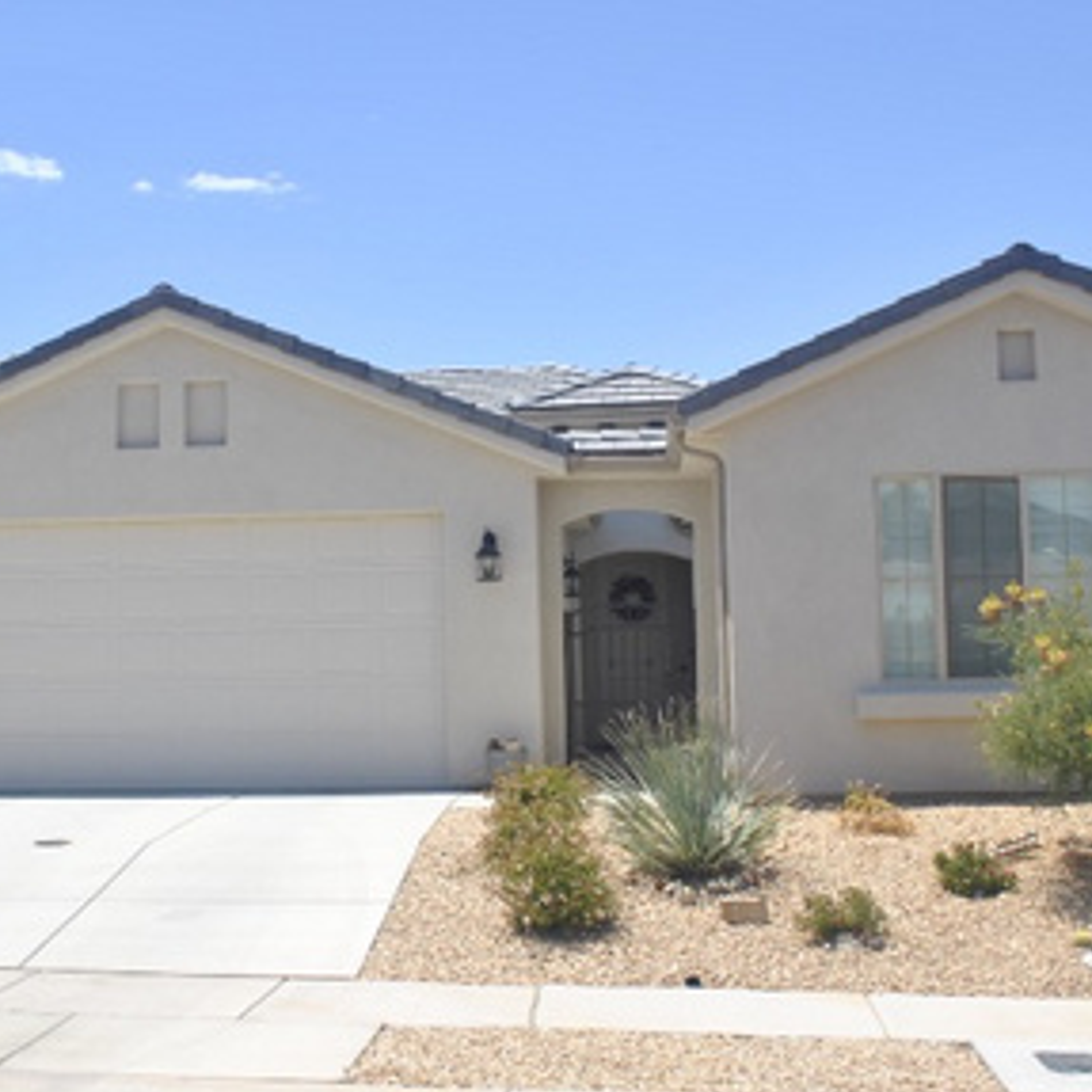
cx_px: 426
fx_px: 2034
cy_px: 512
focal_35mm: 57
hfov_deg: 30.0
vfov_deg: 30.0
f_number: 8
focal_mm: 20
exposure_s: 1/250
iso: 100
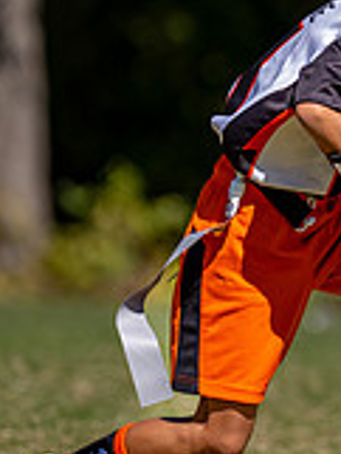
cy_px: 151
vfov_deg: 3.0
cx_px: 320
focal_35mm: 662
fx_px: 8684
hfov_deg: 2.2
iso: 160
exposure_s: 1/3200
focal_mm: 182
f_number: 2.8
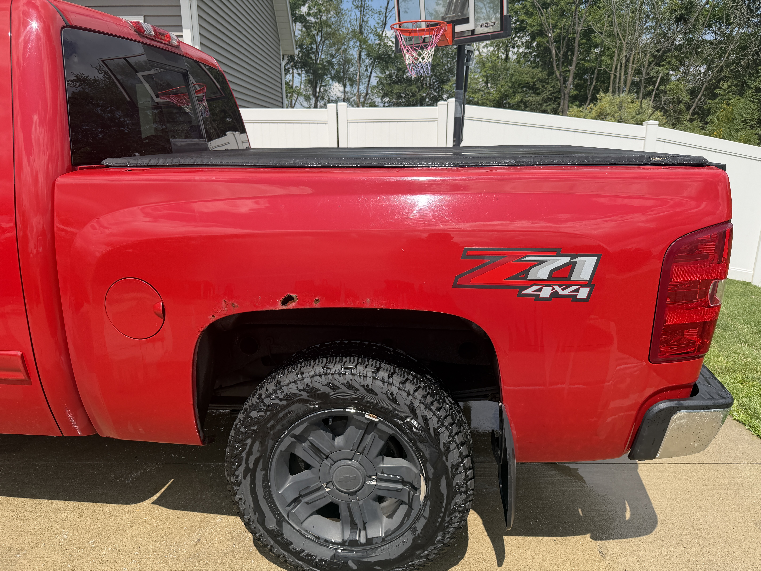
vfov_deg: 56.8
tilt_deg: -15.5
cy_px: 286
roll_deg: +0.4
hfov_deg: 71.6
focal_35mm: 24
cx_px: 380
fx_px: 528
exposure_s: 1/4167
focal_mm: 6.76
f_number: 1.78
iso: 100
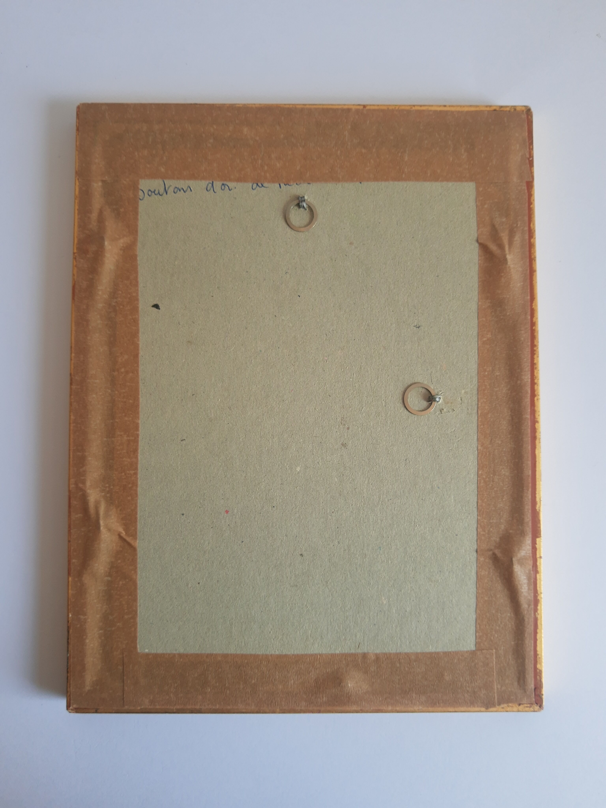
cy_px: 404
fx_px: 607
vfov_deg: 67.3
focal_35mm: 26
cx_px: 303
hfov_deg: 53.1
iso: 40
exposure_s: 1/128
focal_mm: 3.95
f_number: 1.8
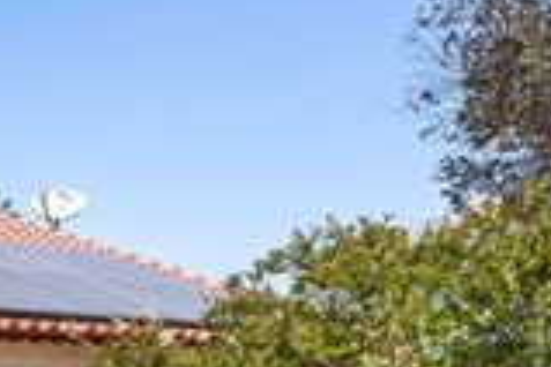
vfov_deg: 14.8
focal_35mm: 90
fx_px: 1377
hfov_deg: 16.5
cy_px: 421
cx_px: -586
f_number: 8
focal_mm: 14
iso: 320
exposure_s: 1/640
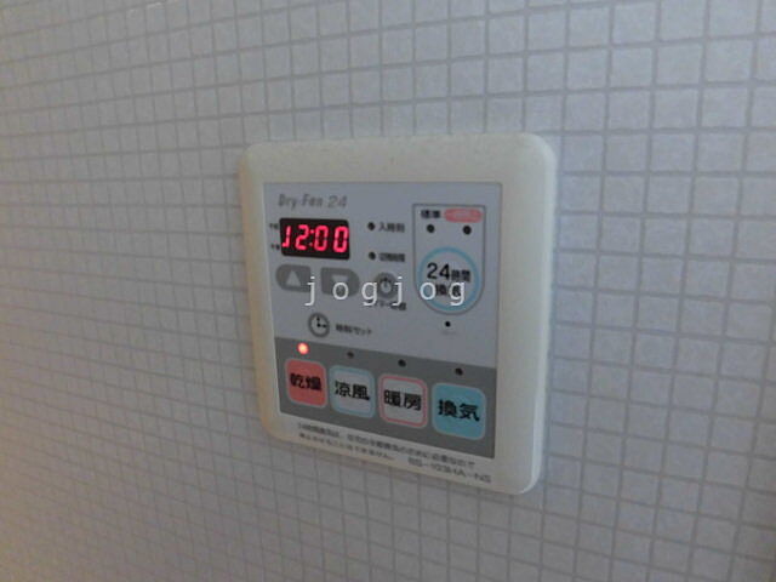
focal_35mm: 24
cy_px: 291
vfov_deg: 56.8
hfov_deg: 71.6
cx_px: 388
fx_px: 538
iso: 400
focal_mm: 4.3
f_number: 3.1
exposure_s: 1/30
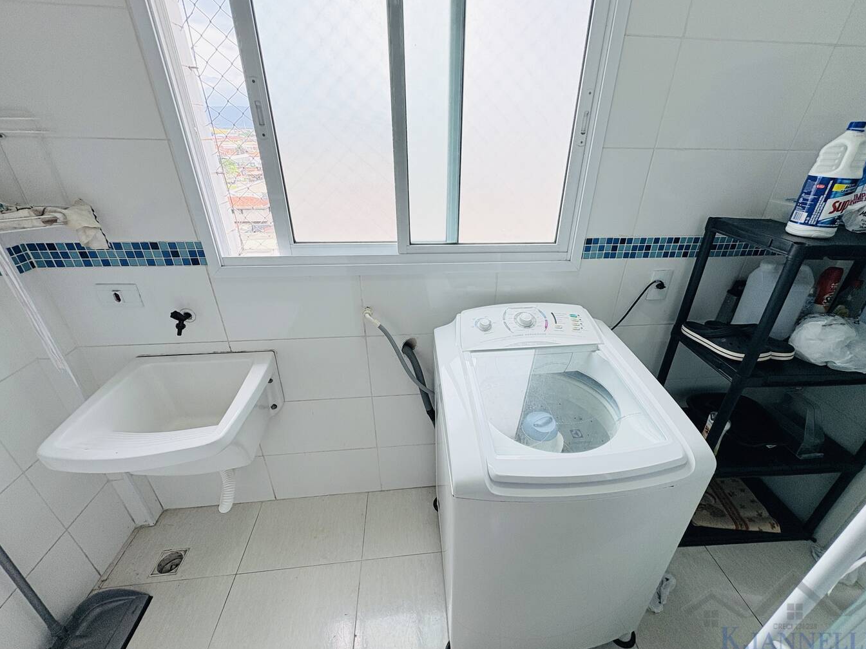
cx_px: 453
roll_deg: -1.4
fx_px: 375
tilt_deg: -27.0
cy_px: 324
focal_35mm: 15
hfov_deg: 98.1
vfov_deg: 81.7
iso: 40
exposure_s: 1/227
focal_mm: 2.22
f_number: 2.2
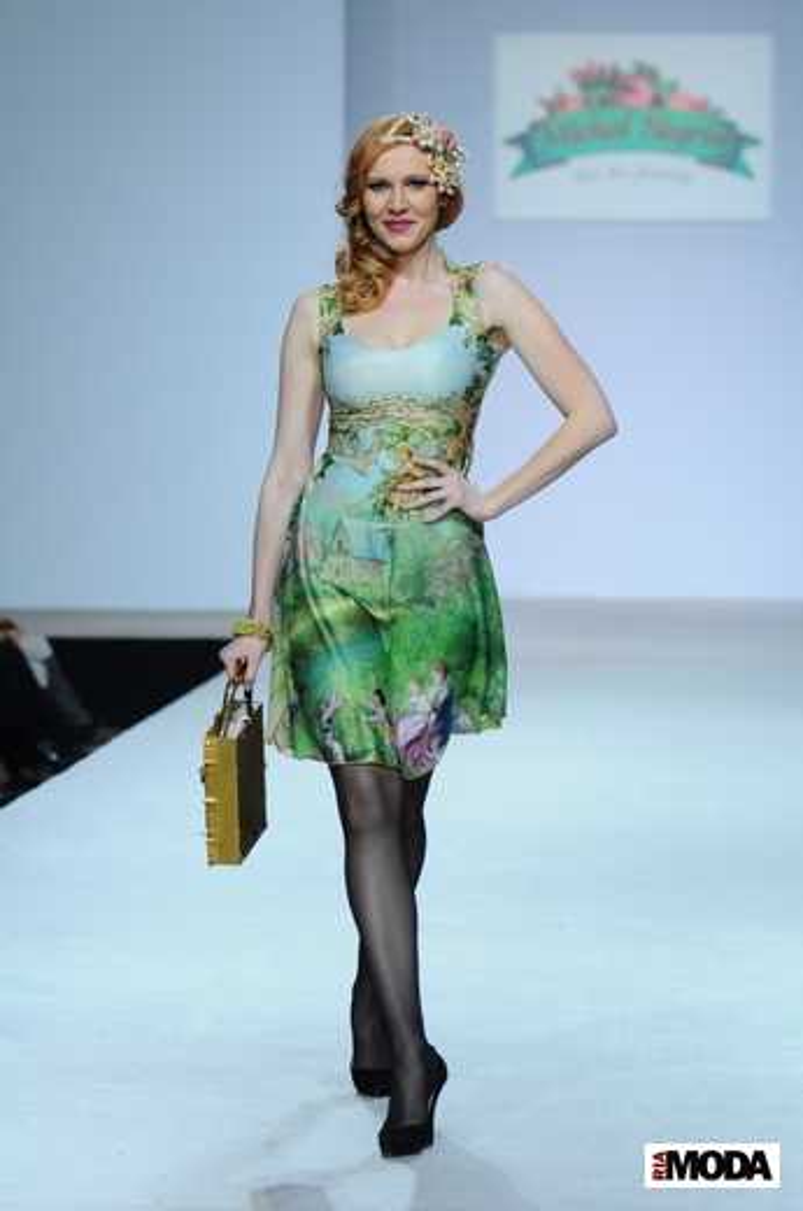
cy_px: 606
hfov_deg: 8.1
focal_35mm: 168
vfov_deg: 12.2
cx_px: 402
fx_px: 5639
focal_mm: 112
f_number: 4
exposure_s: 1/640
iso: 400
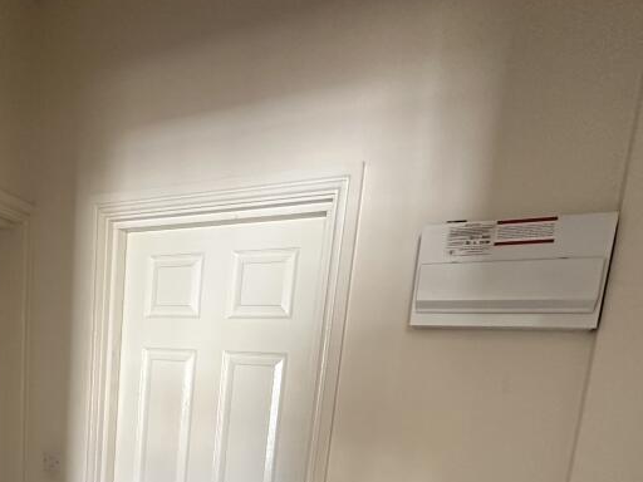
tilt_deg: -6.7
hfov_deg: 61.5
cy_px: 471
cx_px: 201
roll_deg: -5.1
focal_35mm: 28
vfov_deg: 43.4
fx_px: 520
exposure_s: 1/99
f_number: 2.2
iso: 320
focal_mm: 2.22
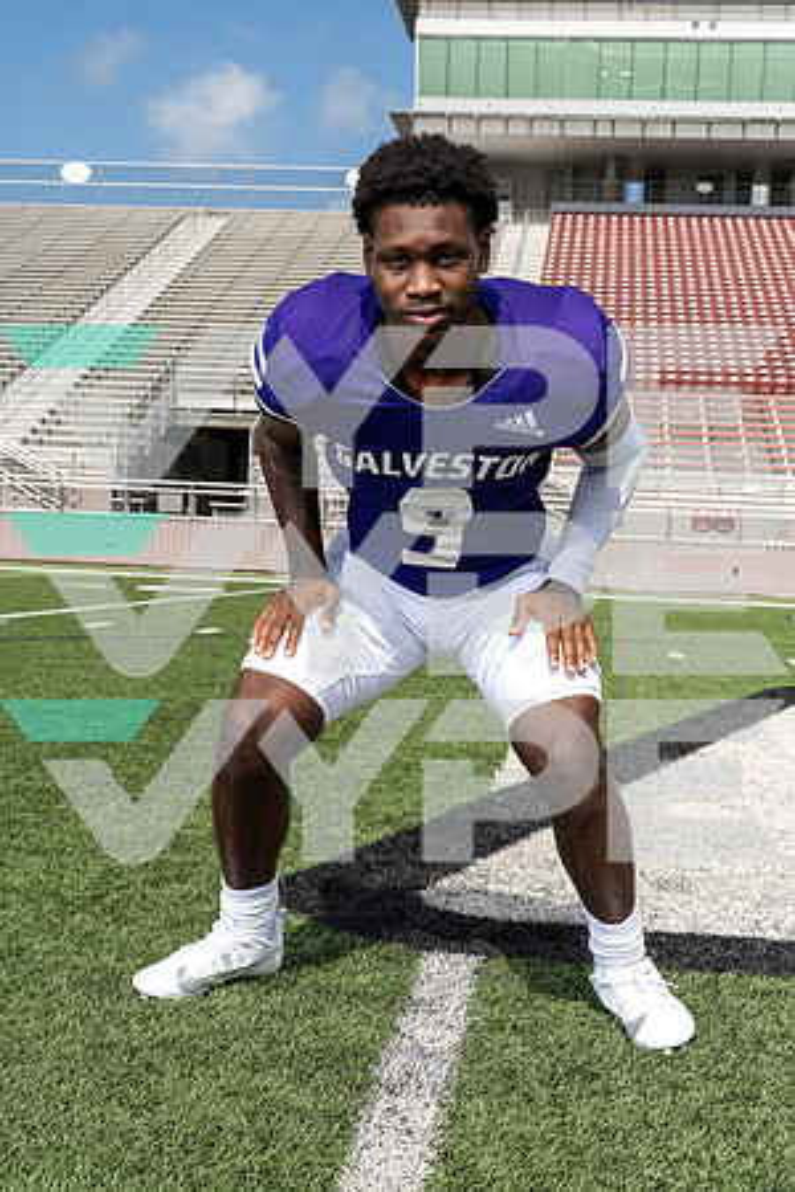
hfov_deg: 27.0
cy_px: 596
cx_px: 398
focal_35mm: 50
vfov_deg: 39.6
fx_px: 1656
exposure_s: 1/250
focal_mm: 50
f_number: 9
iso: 100
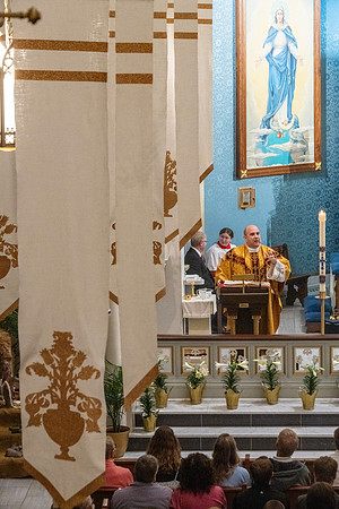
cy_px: 254
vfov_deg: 16.4
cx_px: 170
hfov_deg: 11.0
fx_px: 1765
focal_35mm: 125
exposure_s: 1/60
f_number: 11
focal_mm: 125
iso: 5000
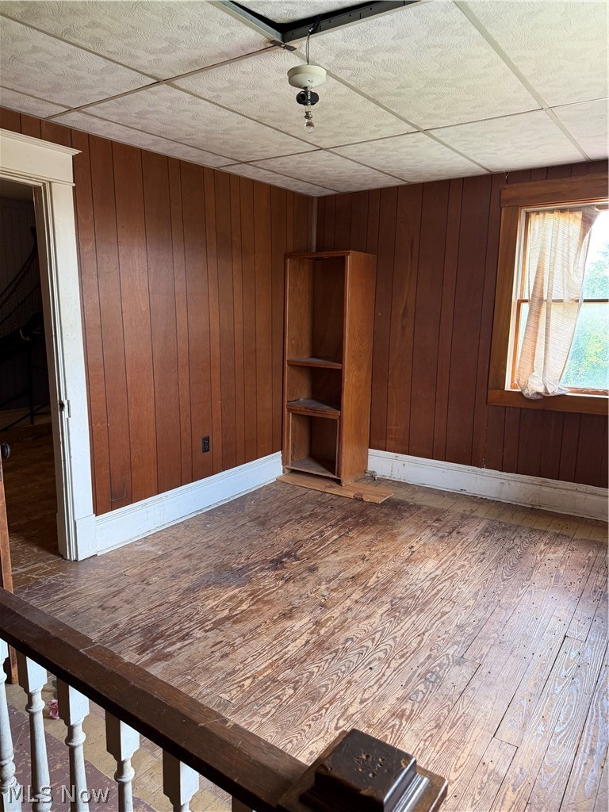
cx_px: 304
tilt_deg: -10.7
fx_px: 563
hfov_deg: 56.8
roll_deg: -1.0
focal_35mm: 24
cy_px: 406
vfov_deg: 71.6
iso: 200
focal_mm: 6.76
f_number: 1.78
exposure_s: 1/104
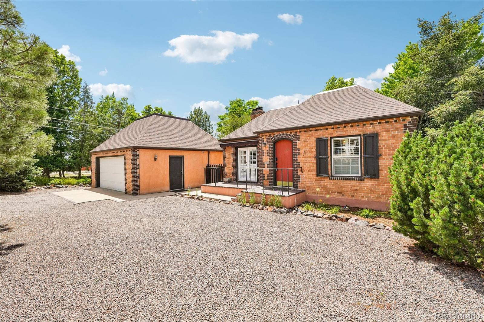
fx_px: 202
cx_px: 242
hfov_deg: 100.4
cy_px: 161
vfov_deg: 77.3
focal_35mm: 15
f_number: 8
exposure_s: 1/1000
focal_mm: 10
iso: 800
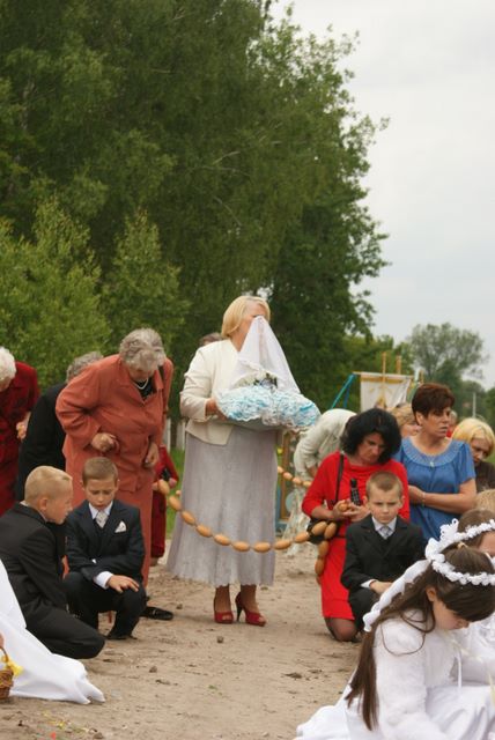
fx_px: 2161
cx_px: 248
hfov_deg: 13.1
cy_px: 370
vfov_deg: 19.4
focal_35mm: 105
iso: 100
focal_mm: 70
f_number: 8
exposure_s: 1/250
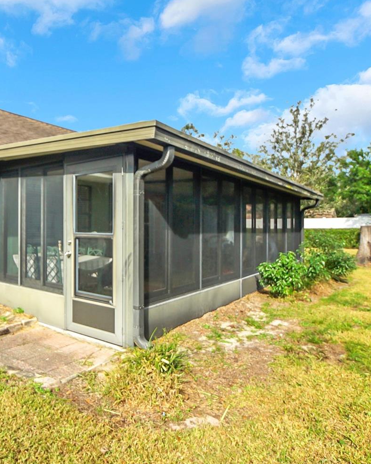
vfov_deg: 72.6
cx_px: 120
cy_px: 234
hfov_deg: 59.3
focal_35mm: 23
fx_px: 315
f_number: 4.5
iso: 200
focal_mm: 10
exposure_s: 1/1250
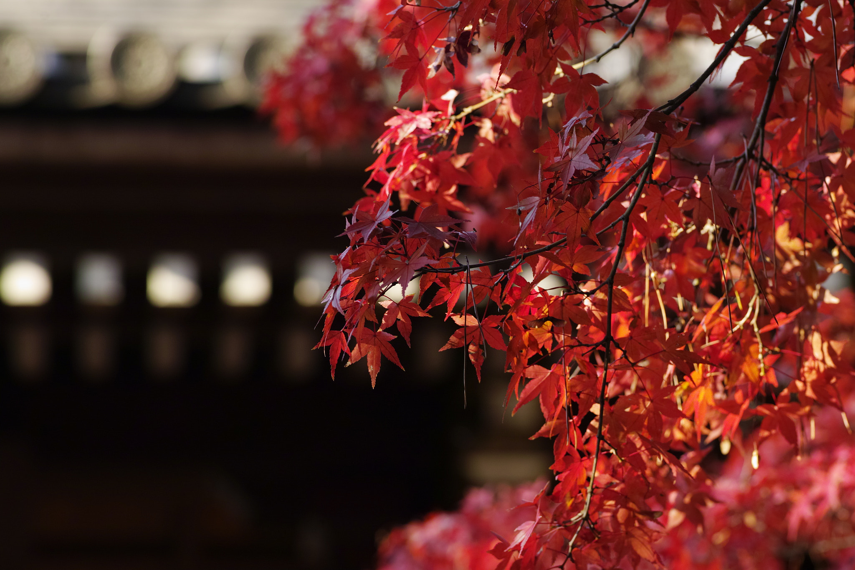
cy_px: 285
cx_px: 428
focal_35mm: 128
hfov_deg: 16.1
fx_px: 3028
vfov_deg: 10.8
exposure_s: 1/125
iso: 100
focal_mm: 85
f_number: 4
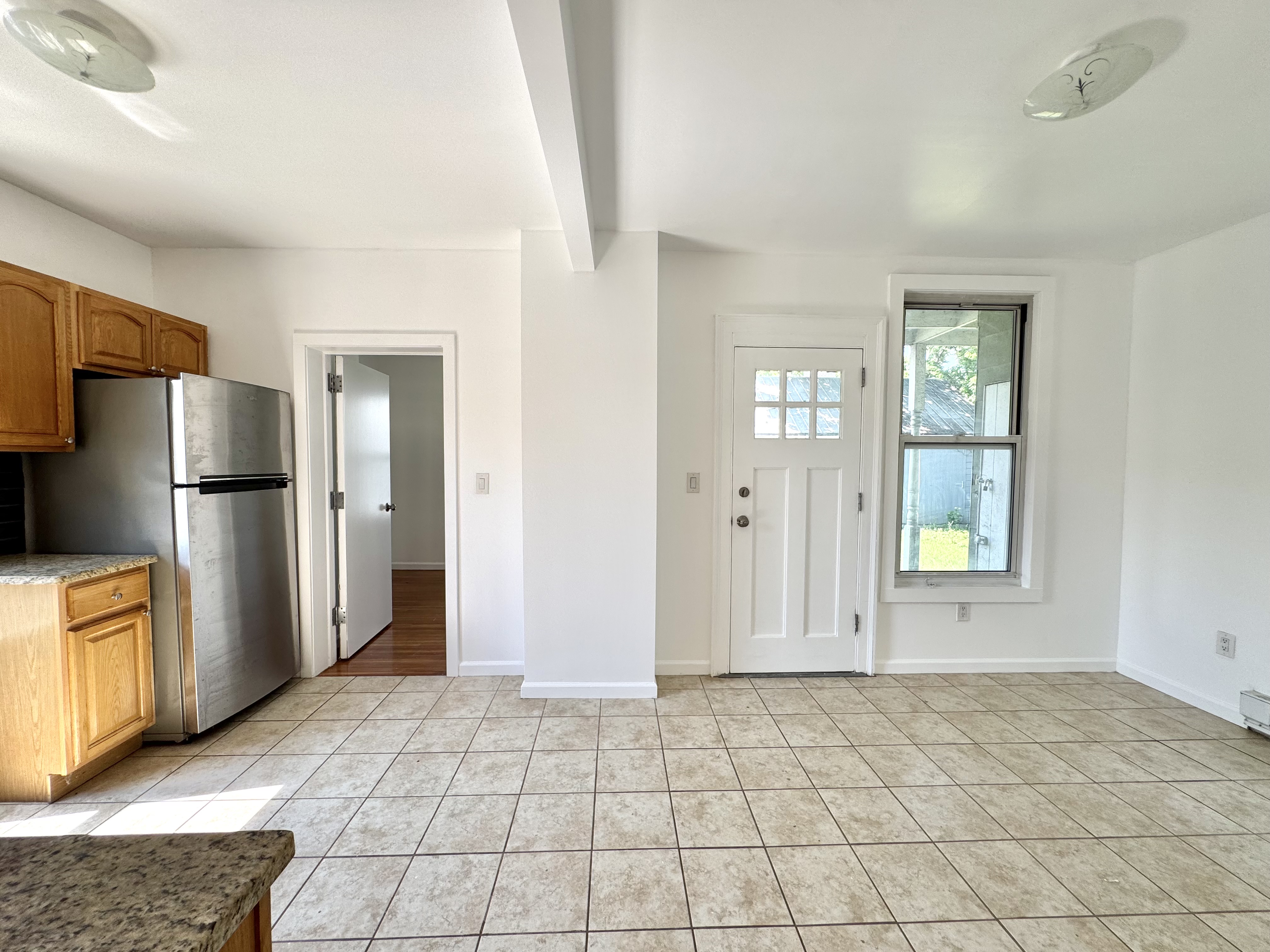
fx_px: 514
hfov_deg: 102.1
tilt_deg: -0.6
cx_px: 635
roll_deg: +0.2
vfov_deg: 85.7
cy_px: 476
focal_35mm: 14
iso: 40
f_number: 2.2
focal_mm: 2.22
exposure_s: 1/144
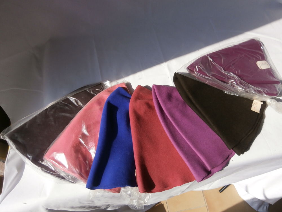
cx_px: 141
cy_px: 106
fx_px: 212
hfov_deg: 67.3
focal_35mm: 26
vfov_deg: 53.1
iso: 80
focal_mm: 4.7
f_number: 2.8
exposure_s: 1/1250
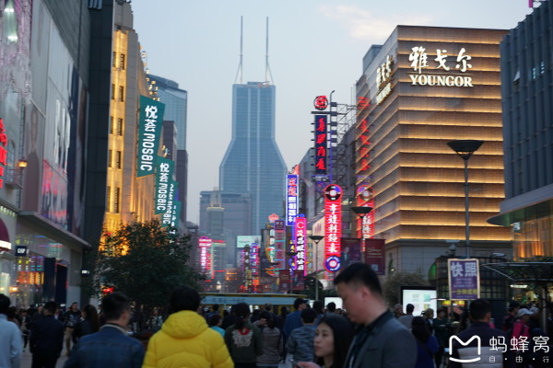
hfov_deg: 36.2
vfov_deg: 24.6
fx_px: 845
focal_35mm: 55
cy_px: 184
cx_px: 276
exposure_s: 1/60
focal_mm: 55
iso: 160
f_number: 4
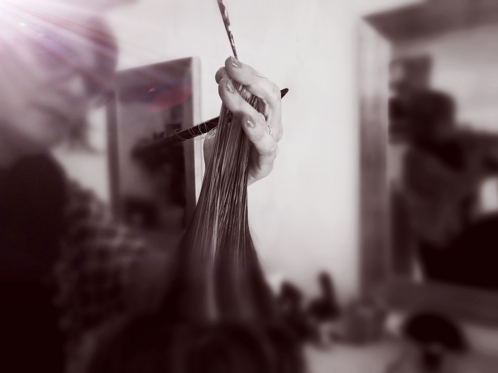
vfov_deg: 51.4
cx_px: 249
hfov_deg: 65.3
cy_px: 186
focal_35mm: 27
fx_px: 388
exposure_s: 1/50
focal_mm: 3.95
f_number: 4
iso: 100
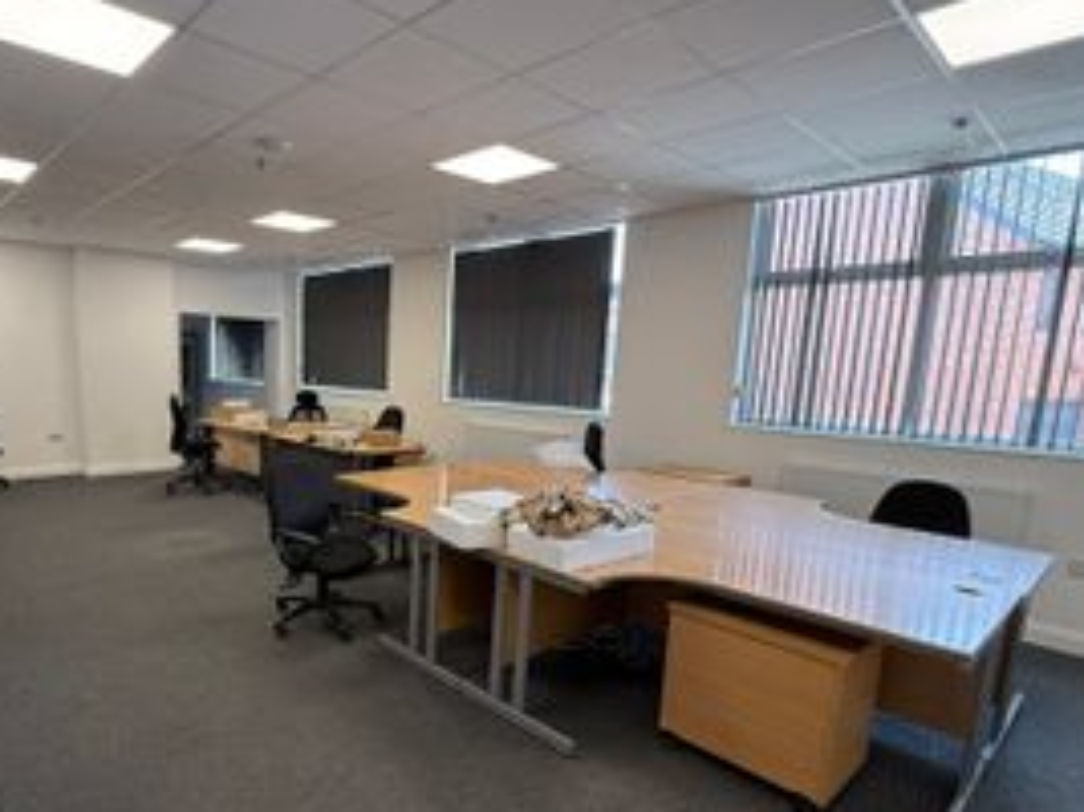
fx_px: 657
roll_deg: -2.3
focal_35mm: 21
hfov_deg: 77.3
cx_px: 394
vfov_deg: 63.2
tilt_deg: -8.9
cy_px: 459
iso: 160
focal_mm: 2.22
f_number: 2.2
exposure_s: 1/100
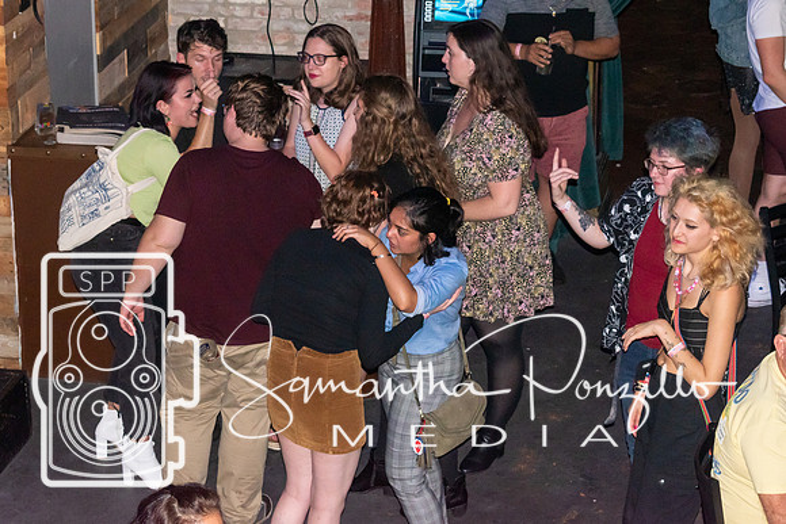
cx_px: 282
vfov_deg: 12.8
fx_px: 2340
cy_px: 189
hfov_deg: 19.0
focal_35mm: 107
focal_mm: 55
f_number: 8
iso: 800
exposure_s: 1/60
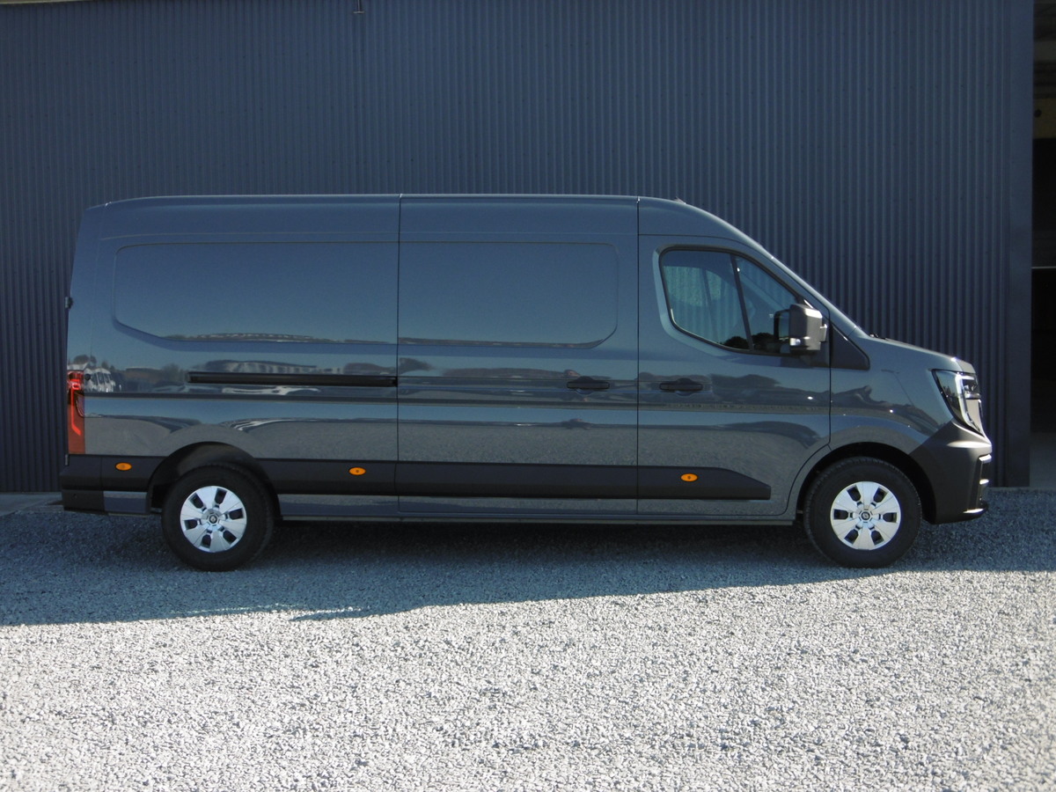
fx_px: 1159
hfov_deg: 49.0
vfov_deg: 37.7
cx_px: 528
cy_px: 396
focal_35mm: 38
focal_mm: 6.8
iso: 100
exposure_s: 1/320
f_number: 3.7
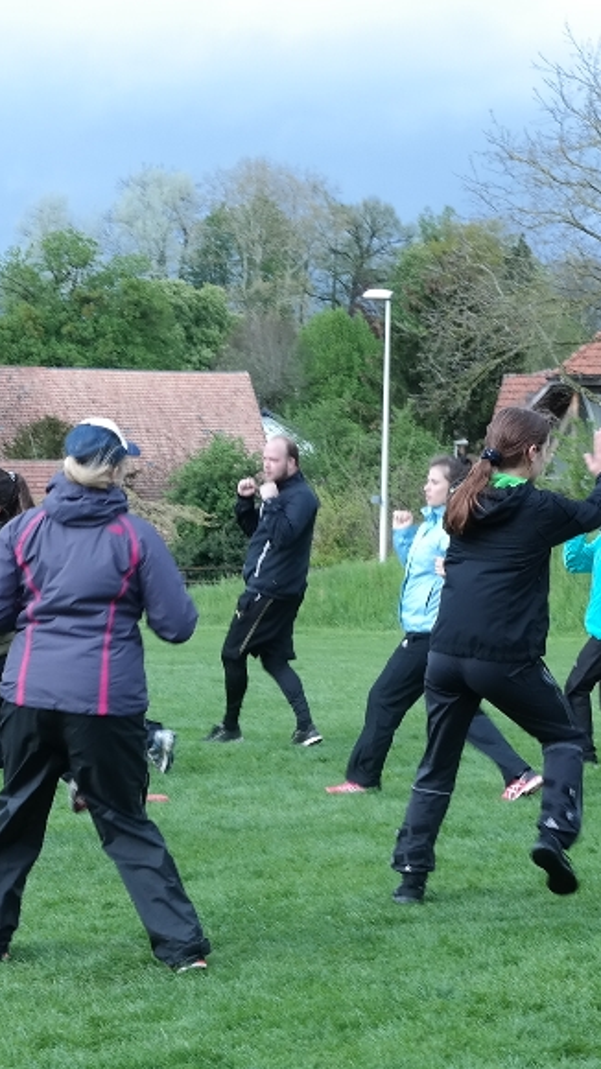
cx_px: 232
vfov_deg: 20.2
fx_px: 2948
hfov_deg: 11.6
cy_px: 933
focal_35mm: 104
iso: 200
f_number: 6.3
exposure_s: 1/100
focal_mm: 24
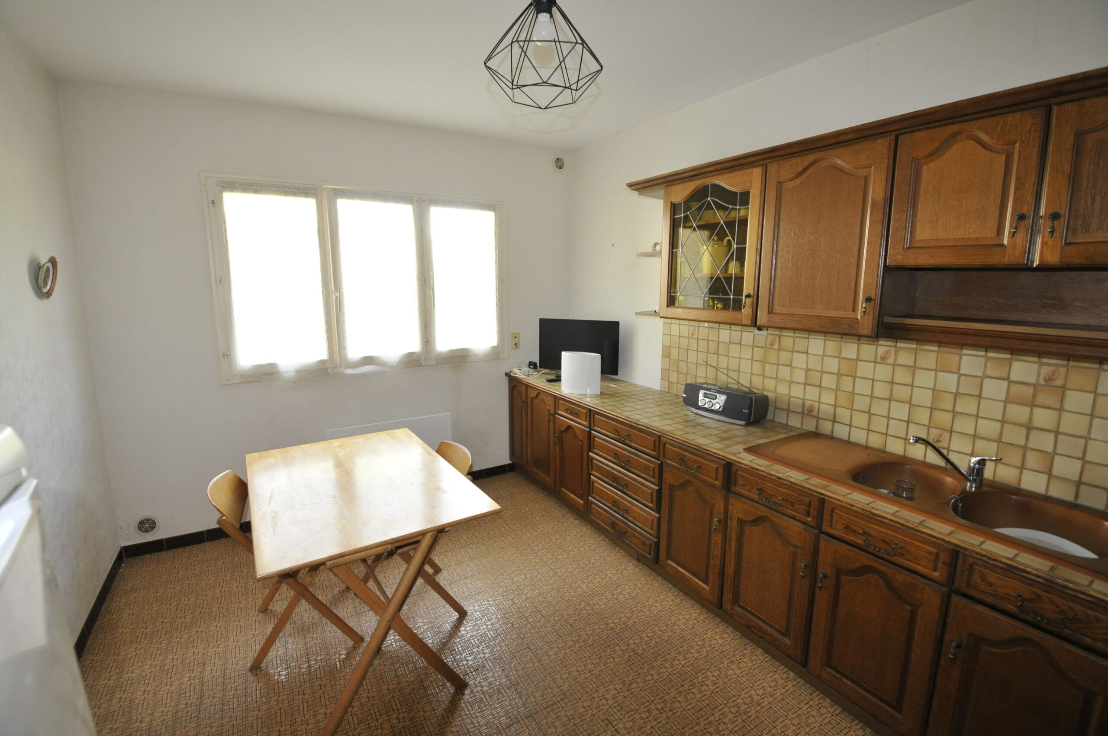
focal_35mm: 15
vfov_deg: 77.2
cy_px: 368
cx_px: 554
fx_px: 461
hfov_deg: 100.5
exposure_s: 1/80
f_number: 5
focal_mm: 10
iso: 800
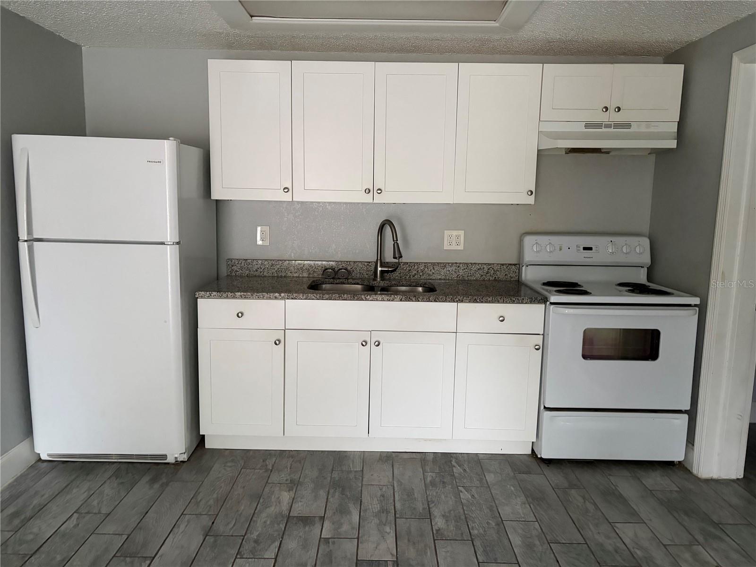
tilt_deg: -8.2
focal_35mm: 26
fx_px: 568
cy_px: 284
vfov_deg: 53.1
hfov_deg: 67.3
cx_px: 378
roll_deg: -1.1
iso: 500
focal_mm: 5.96
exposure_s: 1/40
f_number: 1.6
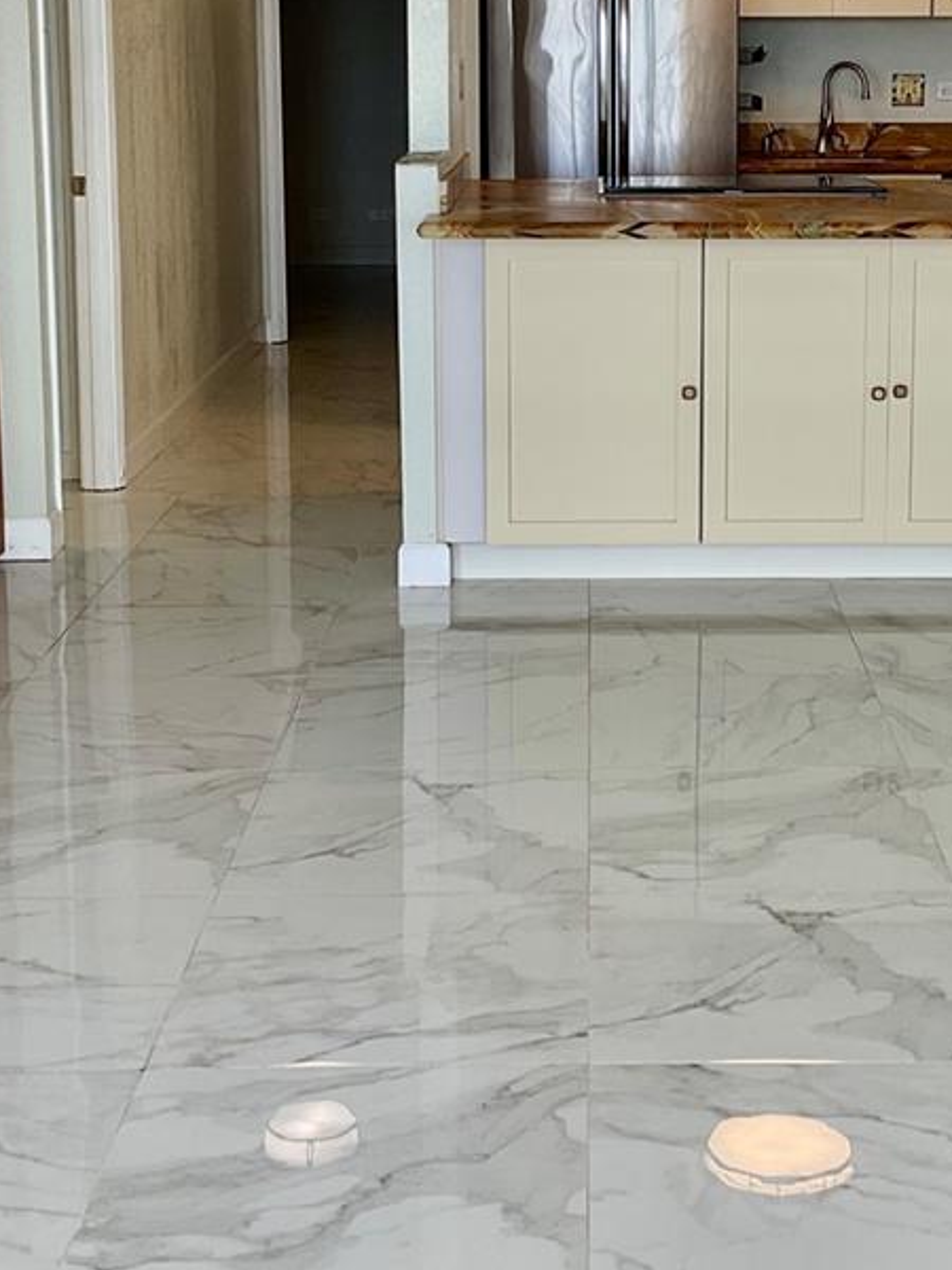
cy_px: 375
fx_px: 2127
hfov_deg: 25.1
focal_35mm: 58
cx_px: 630
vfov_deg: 32.8
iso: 16
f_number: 1.8
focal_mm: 3
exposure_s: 1/137
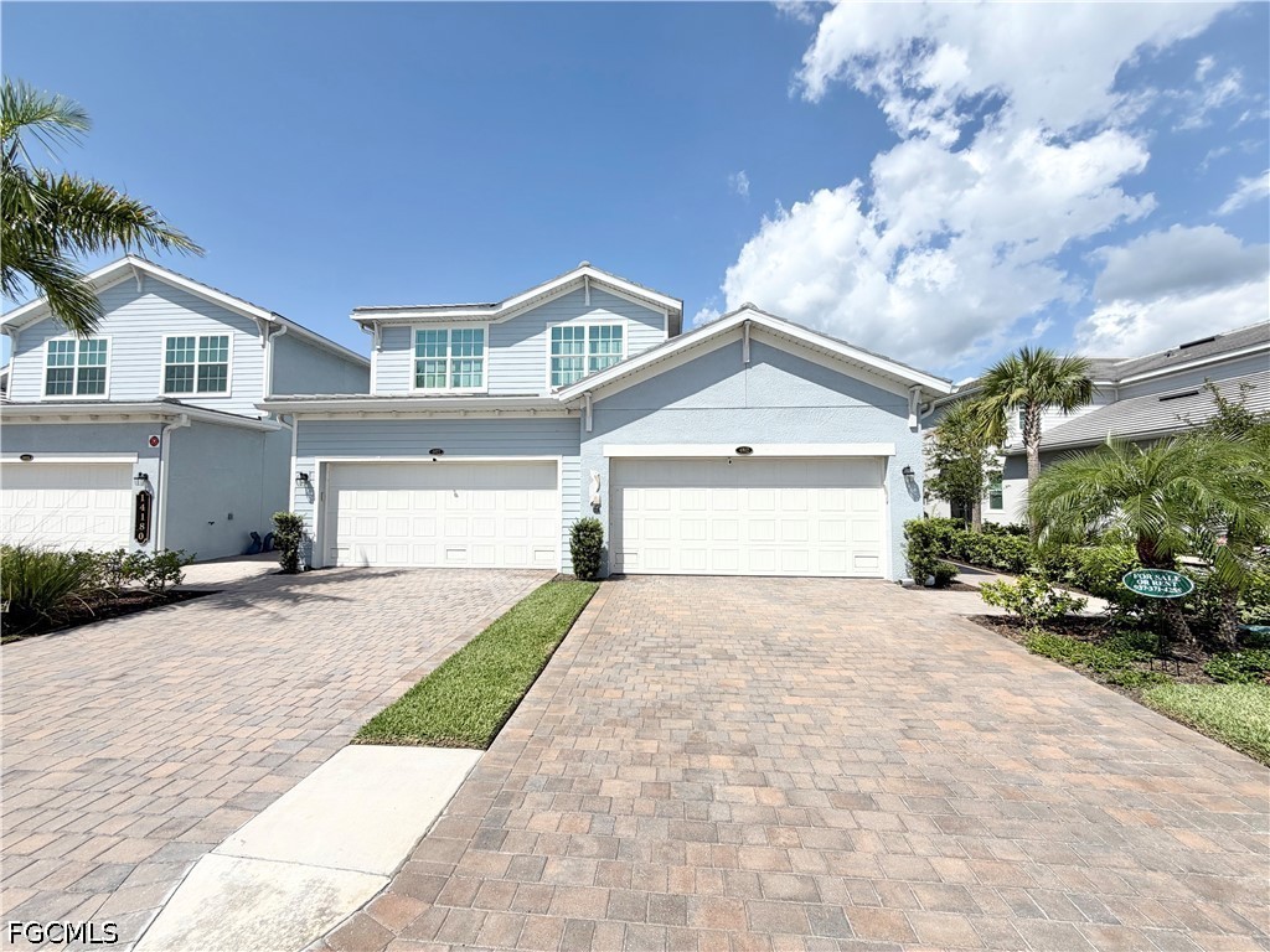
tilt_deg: +3.1
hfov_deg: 102.1
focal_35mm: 14
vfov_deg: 85.7
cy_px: 476
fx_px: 514
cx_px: 635
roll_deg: -0.2
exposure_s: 1/1656
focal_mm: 2.22
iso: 20
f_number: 2.2
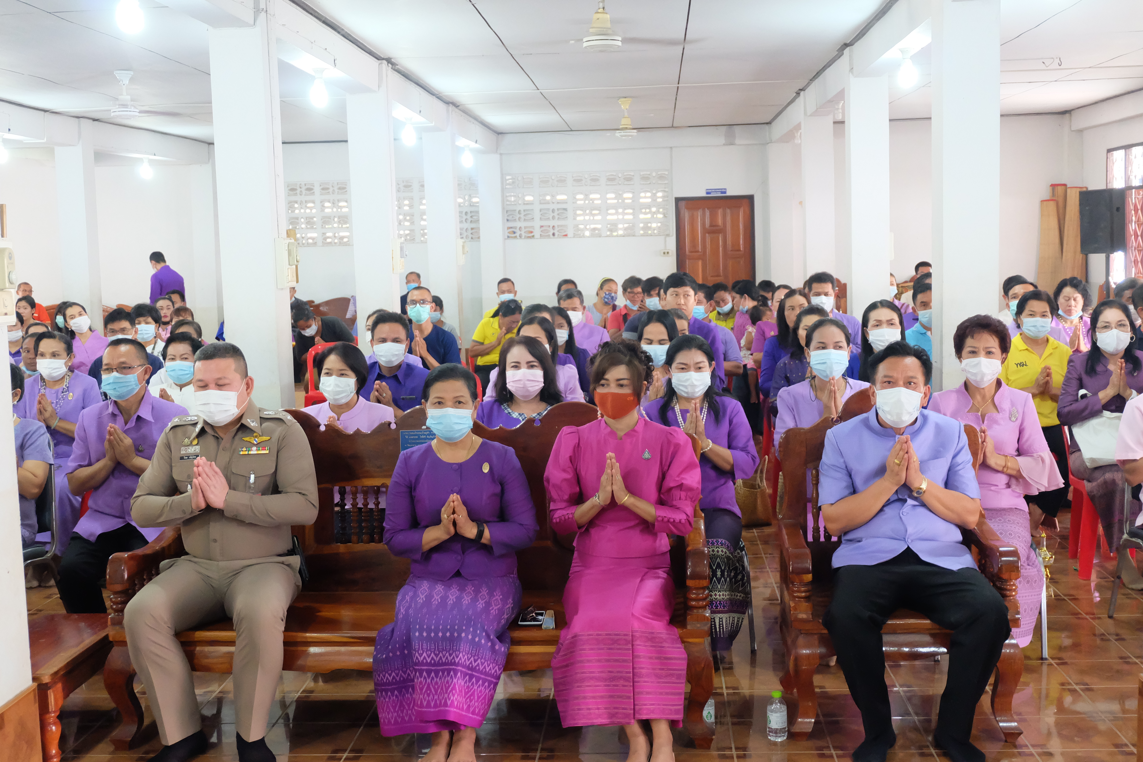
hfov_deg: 46.4
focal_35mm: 42
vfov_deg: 31.9
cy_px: 381
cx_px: 572
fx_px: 1333
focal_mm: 28.2
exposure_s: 1/58
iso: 6400
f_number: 4.5
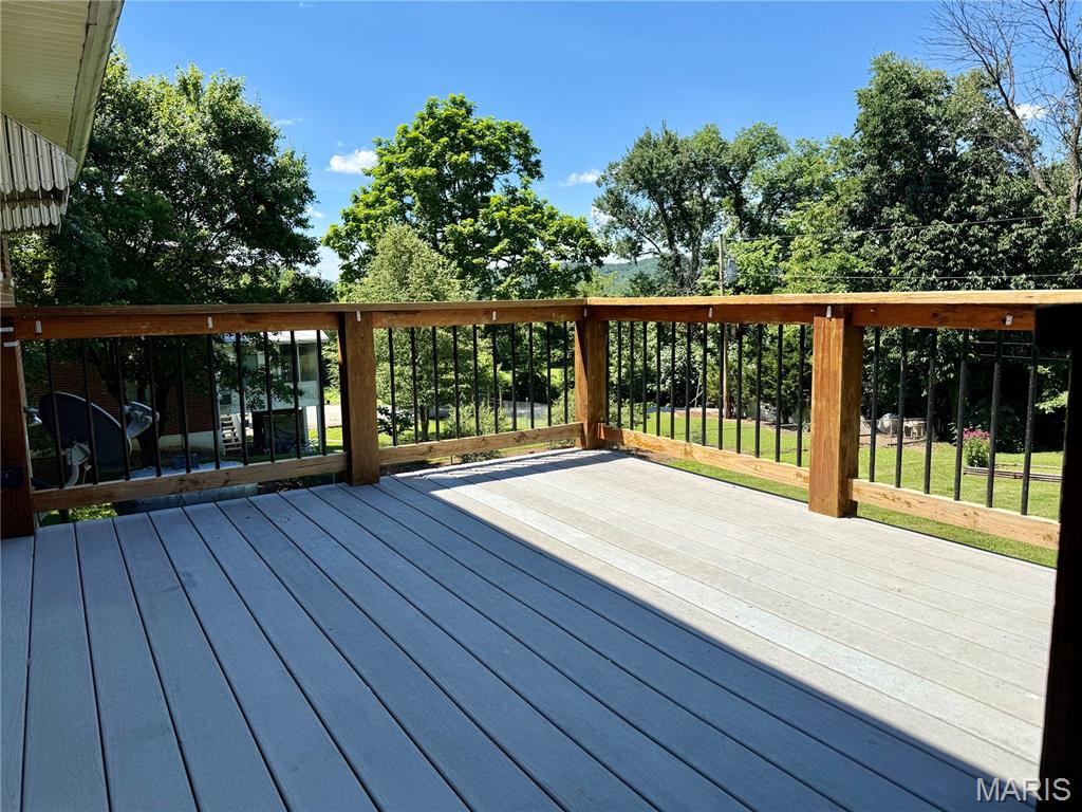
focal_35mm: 24
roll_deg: +1.0
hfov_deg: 71.6
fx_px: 750
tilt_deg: -8.2
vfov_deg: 56.8
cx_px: 541
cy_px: 406
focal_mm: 6.76
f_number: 1.78
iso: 80
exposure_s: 1/3145
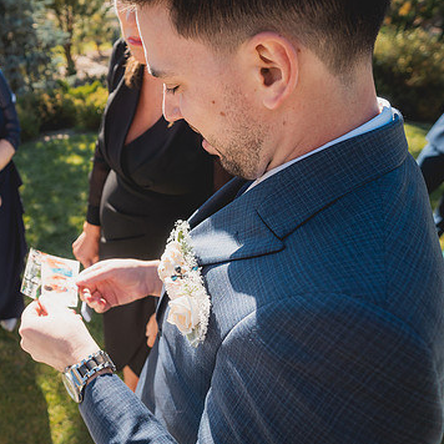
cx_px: 137
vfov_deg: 60.9
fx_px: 377
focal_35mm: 26
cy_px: 225
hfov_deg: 59.1
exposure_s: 1/1000
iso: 200
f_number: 3.2
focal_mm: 18
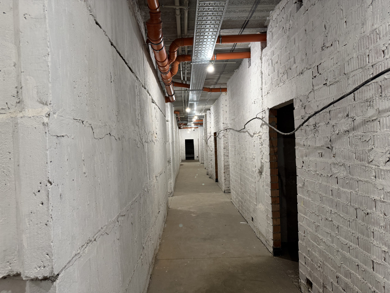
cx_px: 195
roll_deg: +1.5
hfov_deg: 71.6
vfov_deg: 56.8
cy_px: 146
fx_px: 270
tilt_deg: -0.8
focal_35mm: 24
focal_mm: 6.76
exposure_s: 1/50
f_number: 1.78
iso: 320
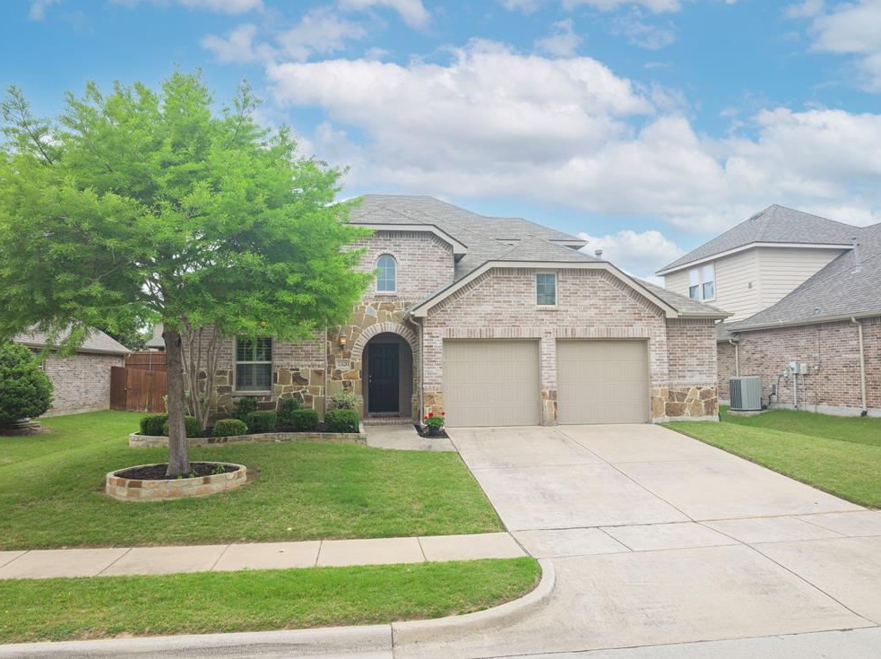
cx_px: 440
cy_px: 332
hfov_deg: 69.5
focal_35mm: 25
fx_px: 636
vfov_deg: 54.8
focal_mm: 12.29
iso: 100
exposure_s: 1/160
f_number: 7.1
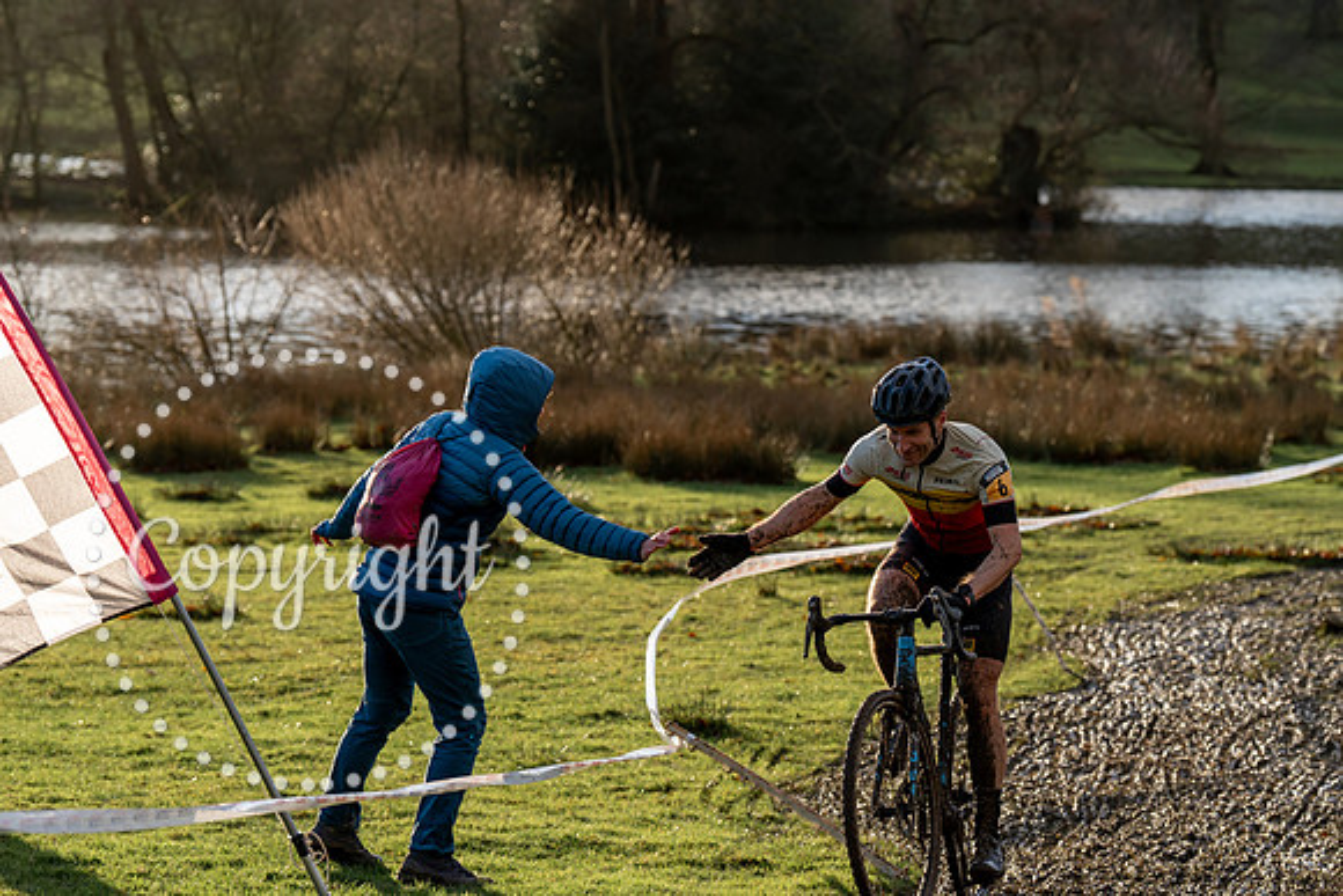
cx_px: 905
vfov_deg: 9.7
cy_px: 292
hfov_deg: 14.5
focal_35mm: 142
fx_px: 5281
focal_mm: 105
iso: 250
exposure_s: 1/1000
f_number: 4
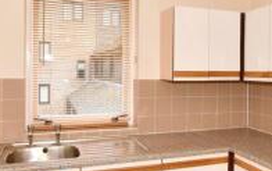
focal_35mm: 37
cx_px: 167
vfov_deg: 34.5
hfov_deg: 52.2
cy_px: 77
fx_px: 275
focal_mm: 10
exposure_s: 1/40
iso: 200
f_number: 8
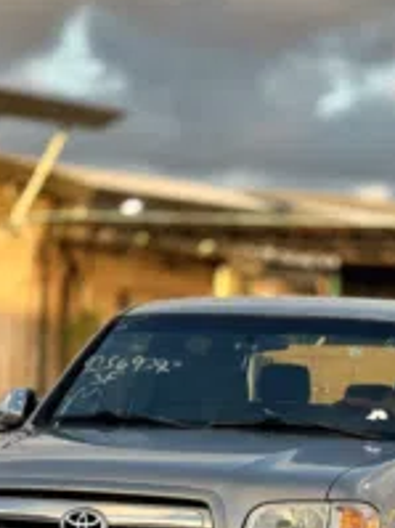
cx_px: 249
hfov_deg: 9.6
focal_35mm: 155
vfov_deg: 12.7
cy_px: 419
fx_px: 2361
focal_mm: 9
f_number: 2.8
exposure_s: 1/121
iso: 50
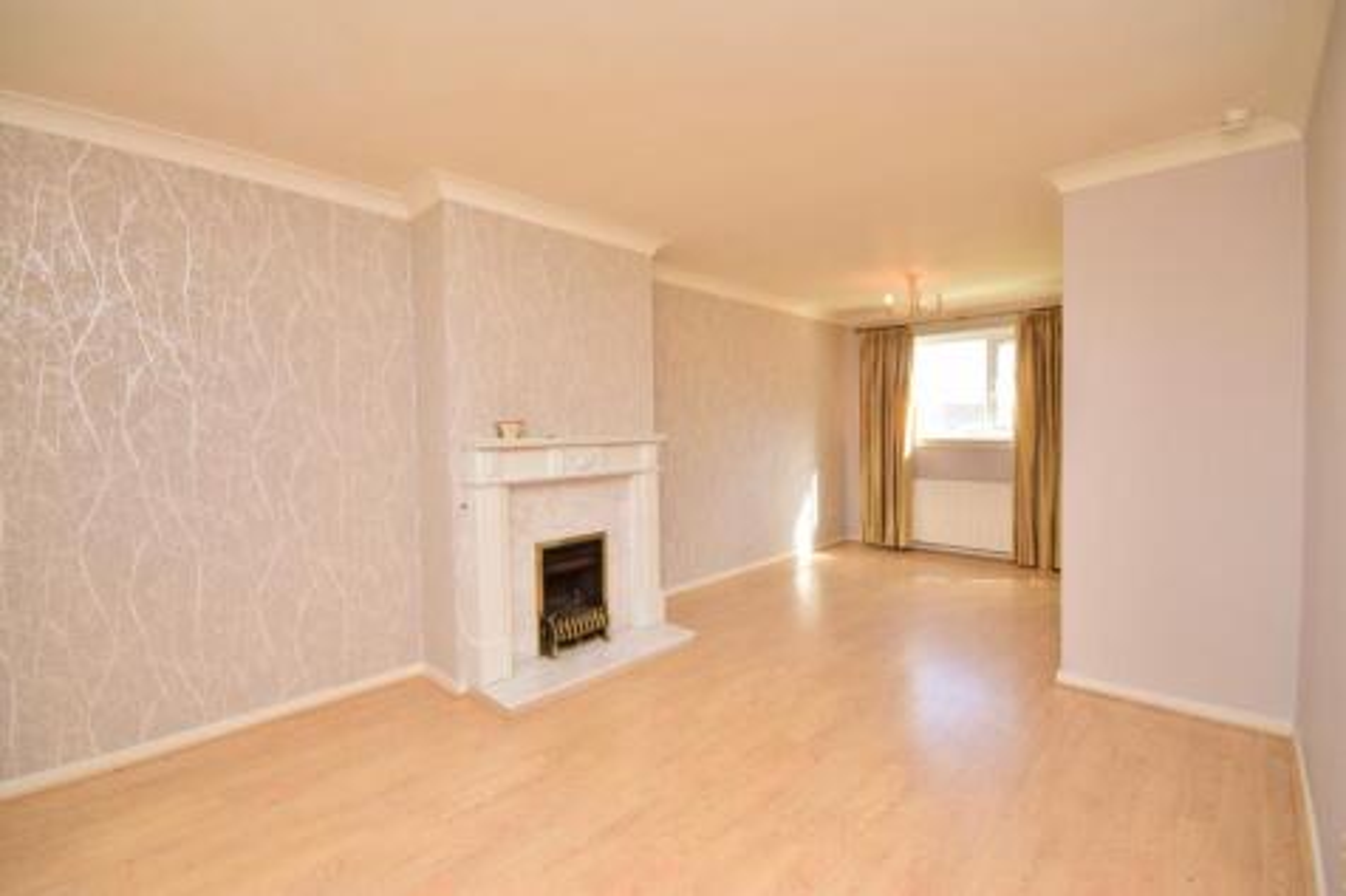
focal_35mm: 15
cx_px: 673
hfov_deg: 100.4
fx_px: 561
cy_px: 448
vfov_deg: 77.3
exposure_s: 1/80
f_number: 9
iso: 800
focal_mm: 10
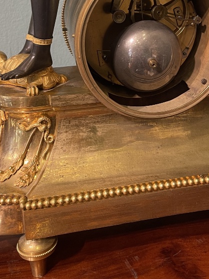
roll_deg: +1.9
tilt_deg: -7.5
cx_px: 145
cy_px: 5
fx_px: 435
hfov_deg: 26.8
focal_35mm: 54
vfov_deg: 32.8
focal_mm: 5.1
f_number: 1.6
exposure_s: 1/50
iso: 100
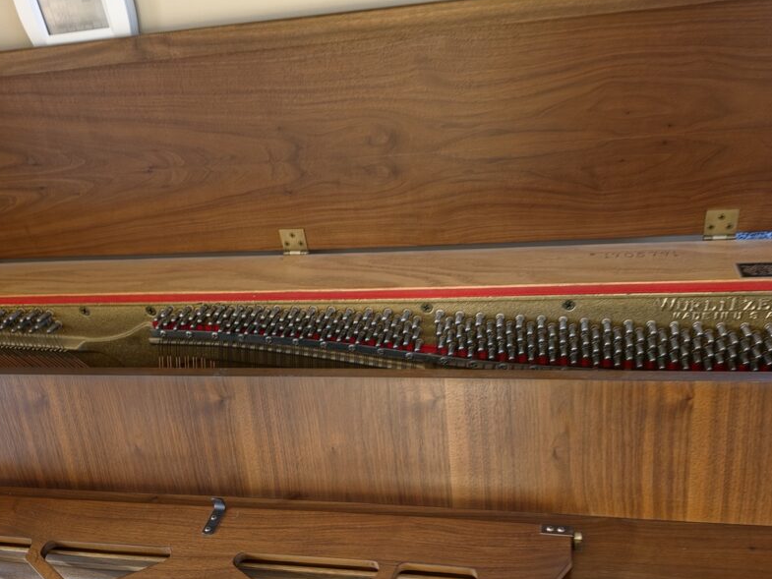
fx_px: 669
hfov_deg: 60.0
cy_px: 353
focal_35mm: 30
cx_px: 393
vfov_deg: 46.5
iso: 250
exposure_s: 1/9.24
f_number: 1.4
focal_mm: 6.5
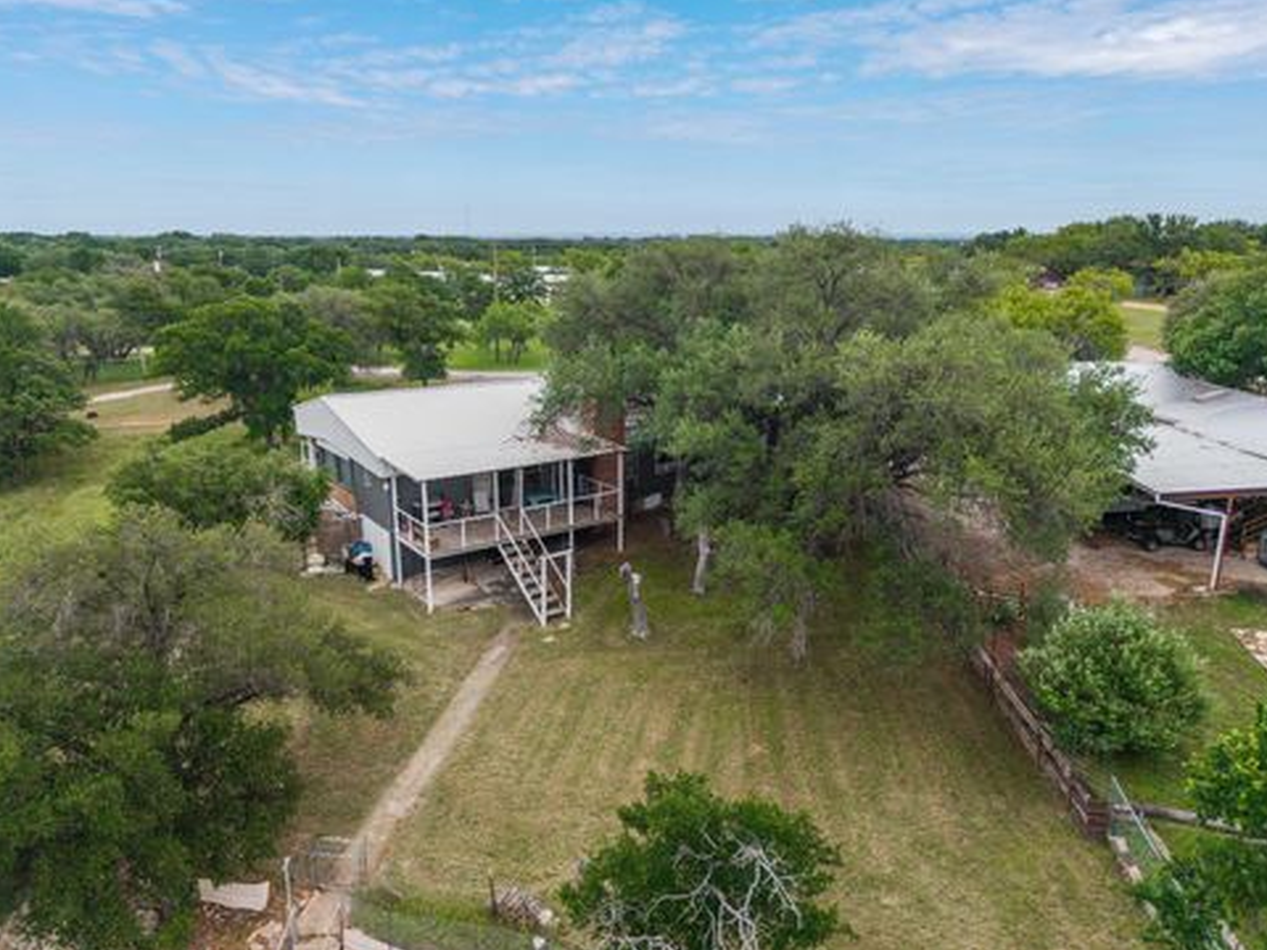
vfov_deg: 54.9
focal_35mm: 25
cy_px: 466
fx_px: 915
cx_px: 631
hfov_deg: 69.4
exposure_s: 1/2000
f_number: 1.8
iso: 200
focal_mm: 8.67
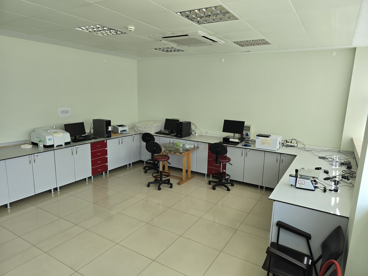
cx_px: 184
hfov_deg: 73.9
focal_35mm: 23
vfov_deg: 58.9
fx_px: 245
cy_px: 138
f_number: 1.7
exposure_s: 1/100
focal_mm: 6.3
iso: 125
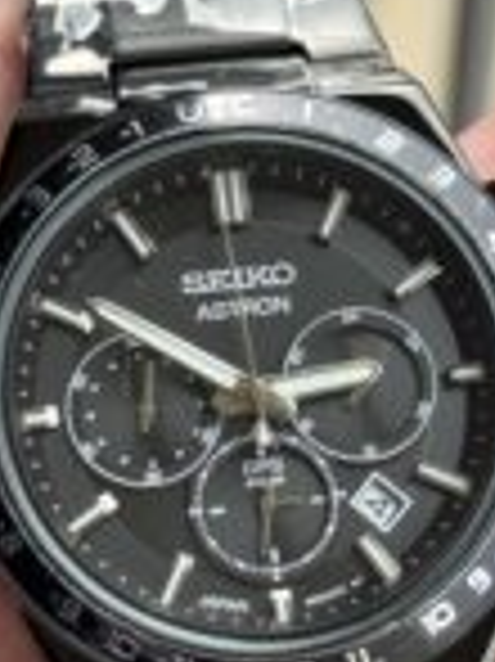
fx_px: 2501
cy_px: 612
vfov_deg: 14.9
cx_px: 306
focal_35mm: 131
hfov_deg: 11.3
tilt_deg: -65.1
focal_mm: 6.76
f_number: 1.78
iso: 64
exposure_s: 1/1076
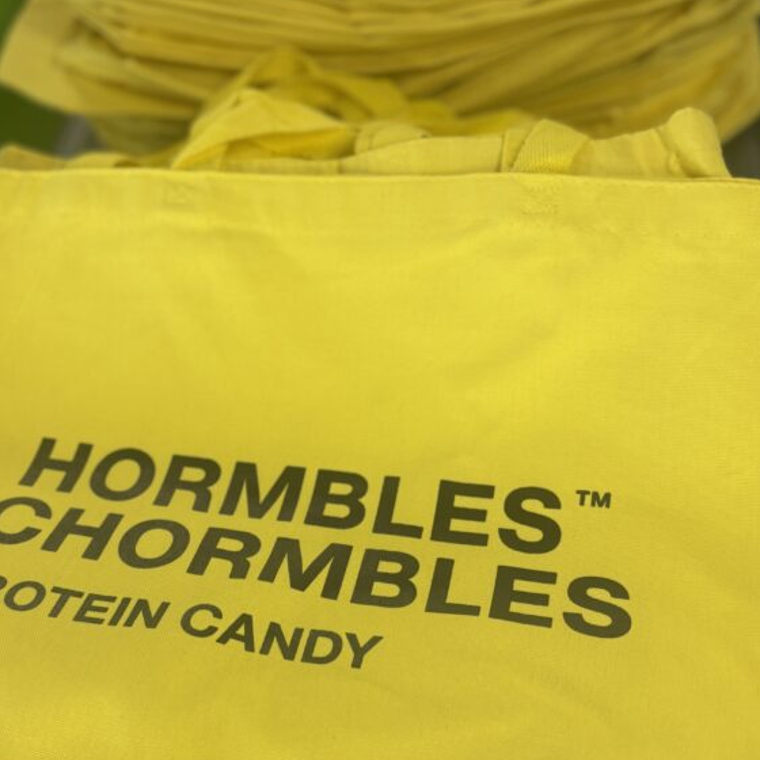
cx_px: 324
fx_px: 1043
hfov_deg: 39.9
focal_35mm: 42
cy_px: 466
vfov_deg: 39.8
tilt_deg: -55.1
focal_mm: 5.96
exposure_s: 1/120
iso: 80
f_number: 1.6
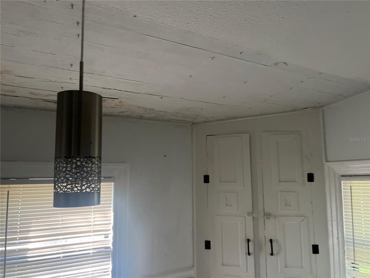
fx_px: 278
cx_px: 185
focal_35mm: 26
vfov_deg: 53.1
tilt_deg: +3.3
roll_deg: +1.7
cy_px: 139
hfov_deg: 67.3
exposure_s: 1/70
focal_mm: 5.7
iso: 125
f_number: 1.5
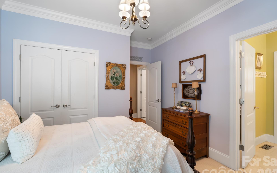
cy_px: 87
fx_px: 113
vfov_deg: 74.8
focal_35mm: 15
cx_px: 142
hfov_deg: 101.4
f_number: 9
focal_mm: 14
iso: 100
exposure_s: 3.2
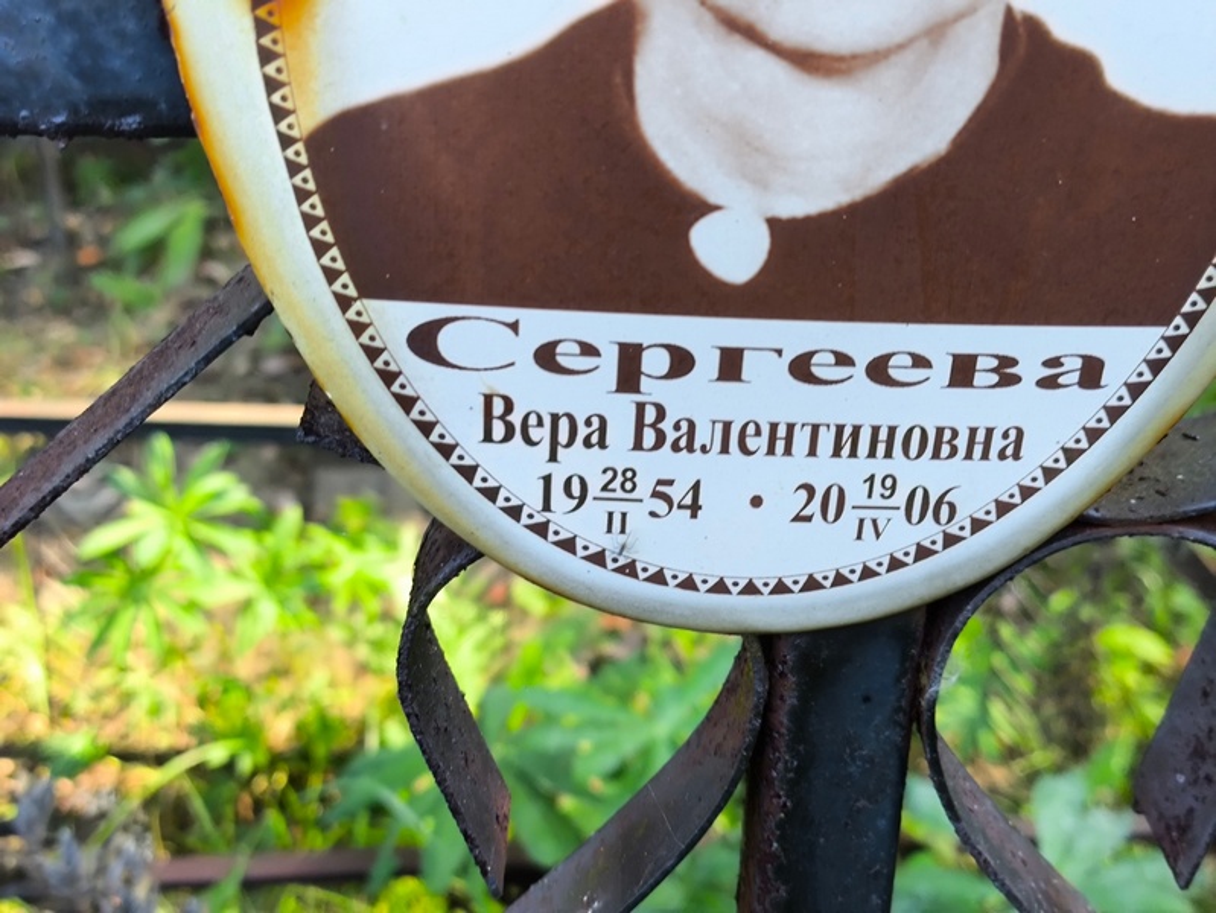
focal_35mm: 50
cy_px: 456
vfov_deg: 29.1
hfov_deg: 38.2
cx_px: 608
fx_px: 1757
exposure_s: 1/100
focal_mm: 4.71
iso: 80
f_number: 1.7
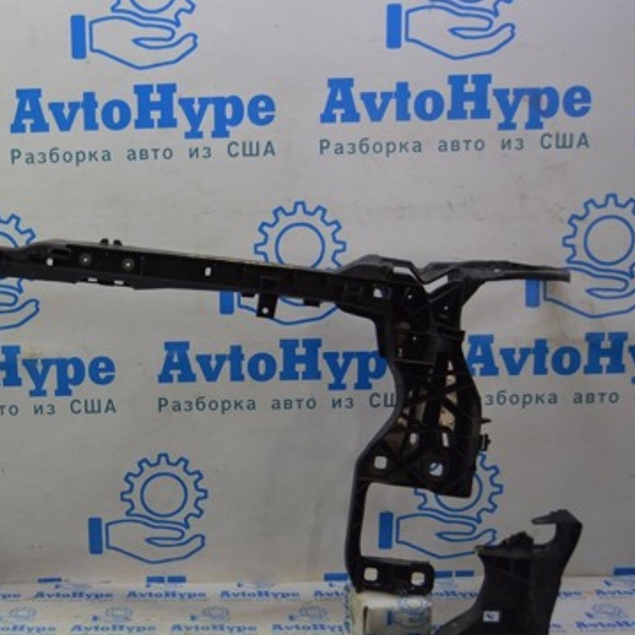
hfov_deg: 33.0
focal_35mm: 50
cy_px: 369
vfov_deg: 34.0
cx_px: 117
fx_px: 1038
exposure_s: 1/80
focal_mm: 22
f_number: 4.5
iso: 400
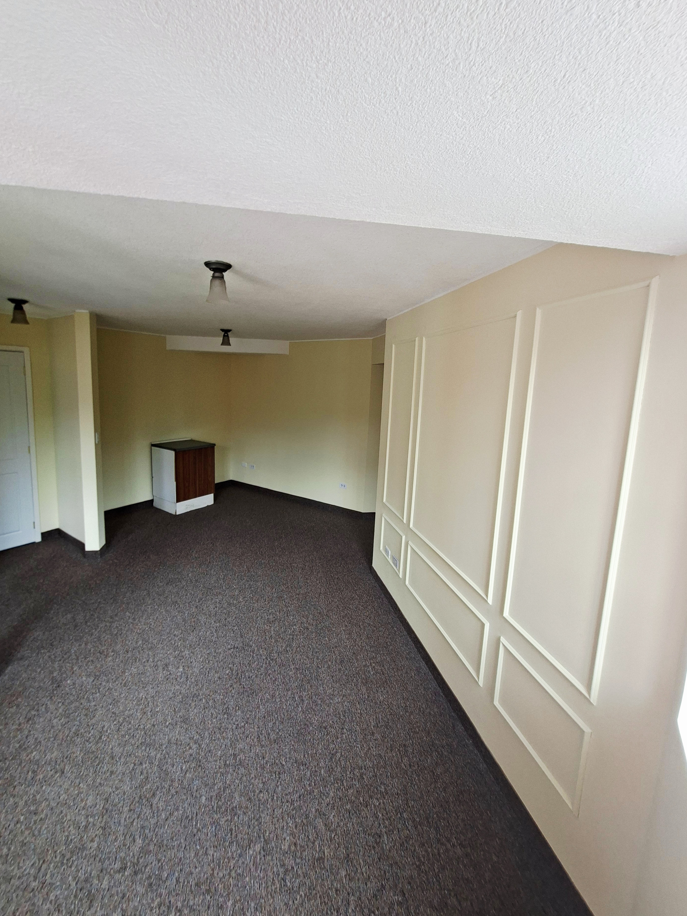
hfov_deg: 85.5
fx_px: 370
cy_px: 434
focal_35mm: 14
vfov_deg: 102.0
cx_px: 318
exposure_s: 1/40
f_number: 2.2
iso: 50
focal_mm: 1.74
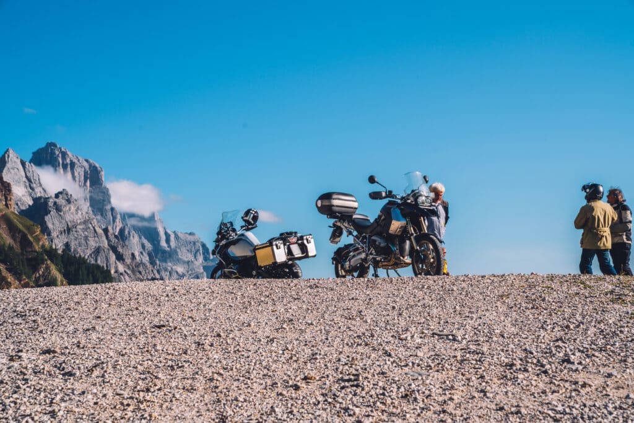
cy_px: 212
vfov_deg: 19.5
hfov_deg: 28.8
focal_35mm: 70
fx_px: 1233
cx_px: 317
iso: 100
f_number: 10
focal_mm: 70
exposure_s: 1/200
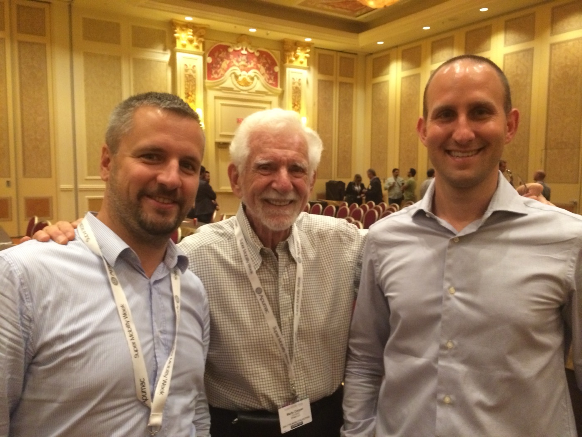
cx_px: 291
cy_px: 218
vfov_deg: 46.8
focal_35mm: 30
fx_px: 504
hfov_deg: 60.0
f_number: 2.2
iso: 320
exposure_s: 1/20
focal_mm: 4.12
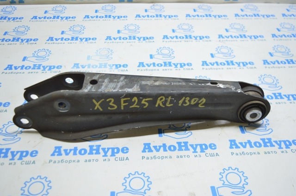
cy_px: 98
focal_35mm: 36
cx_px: 148
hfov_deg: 53.2
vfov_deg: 36.8
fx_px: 296
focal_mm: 24
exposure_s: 1/40
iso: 400
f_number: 4
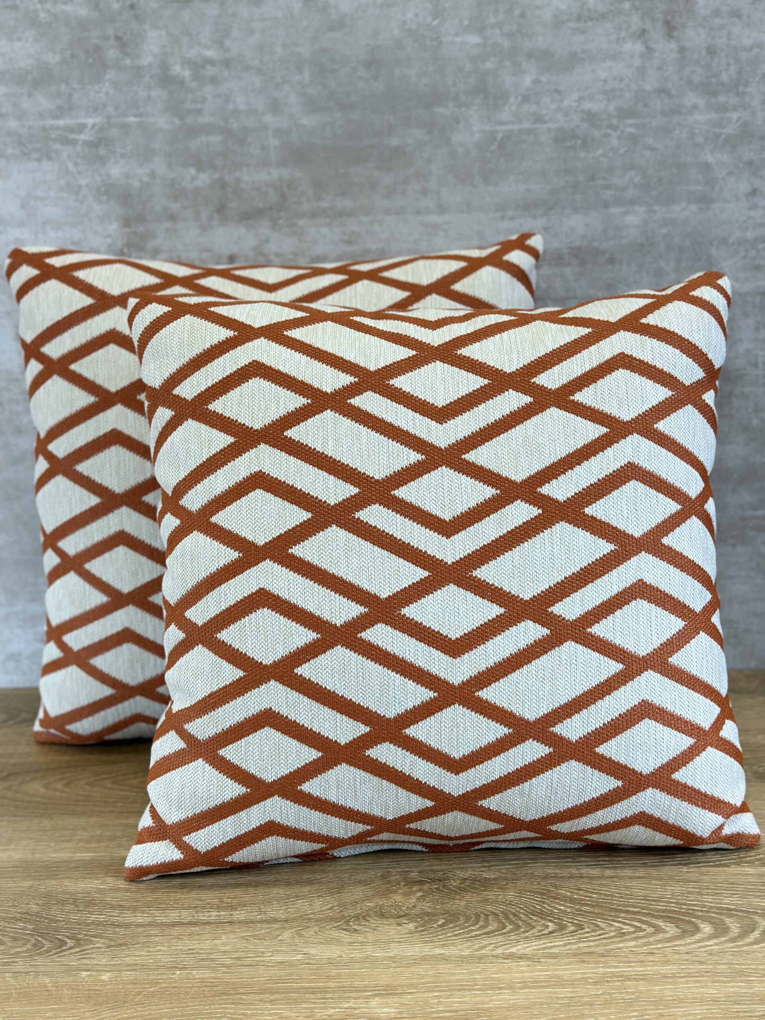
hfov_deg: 30.3
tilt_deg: -15.5
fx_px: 1414
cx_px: 382
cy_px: 510
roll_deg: +2.0
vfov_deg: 39.7
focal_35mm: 48
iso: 64
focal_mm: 6.86
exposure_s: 1/120
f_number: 1.78
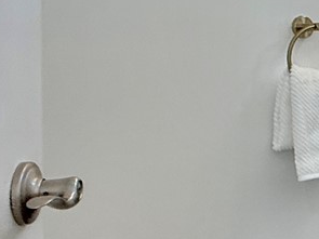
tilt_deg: +1.5
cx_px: 648
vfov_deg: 19.3
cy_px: 68
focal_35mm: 76
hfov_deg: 17.6
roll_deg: +0.3
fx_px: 700
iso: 125
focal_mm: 2.22
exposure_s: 1/120
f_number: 2.2
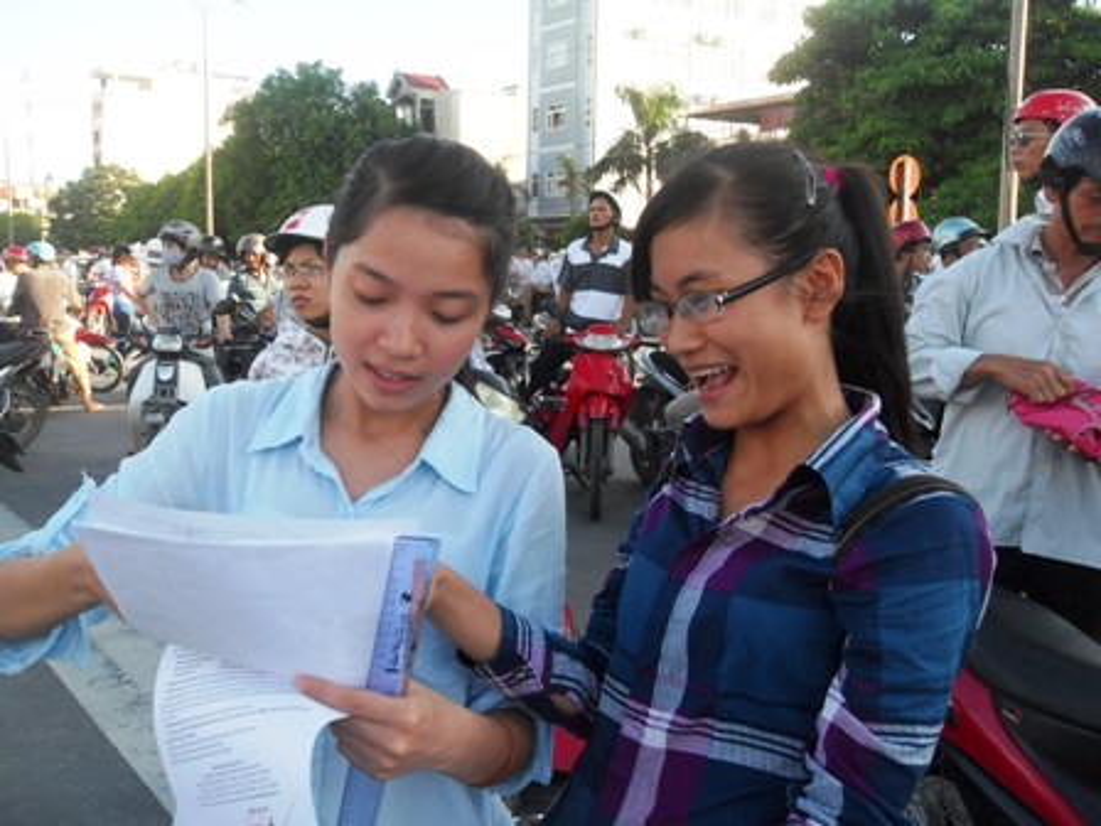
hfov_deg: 52.6
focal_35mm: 35
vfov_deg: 40.7
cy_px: 413
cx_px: 550
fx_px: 1113
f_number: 3.5
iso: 80
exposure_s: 1/180
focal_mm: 6.3
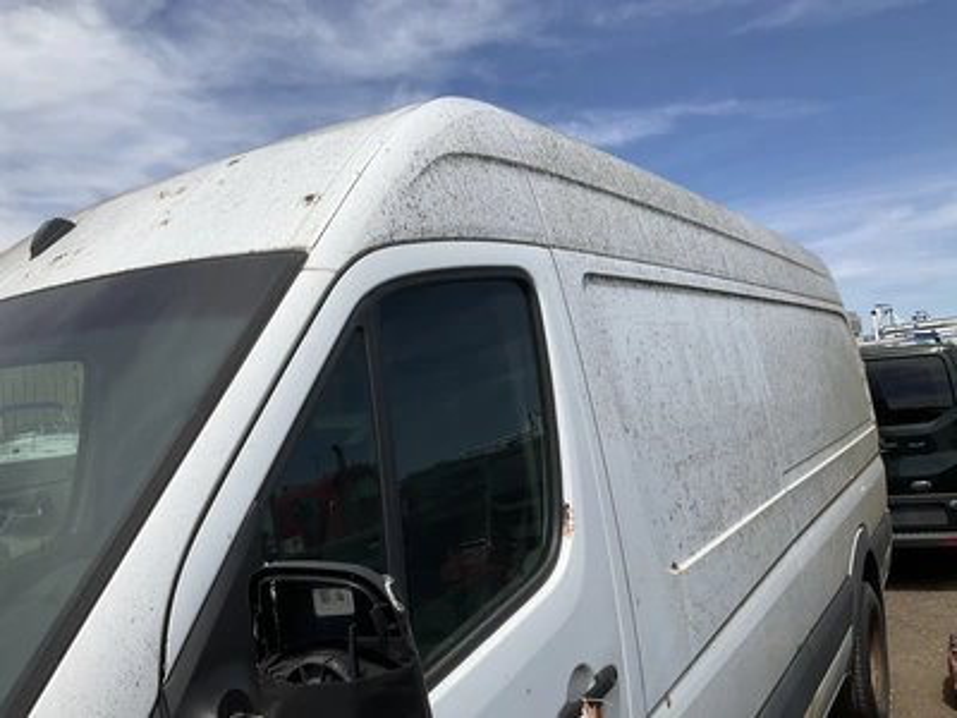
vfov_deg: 48.2
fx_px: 802
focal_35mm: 29
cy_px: 359
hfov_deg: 61.7
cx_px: 478
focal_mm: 3
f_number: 1.8
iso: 25
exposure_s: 1/2538
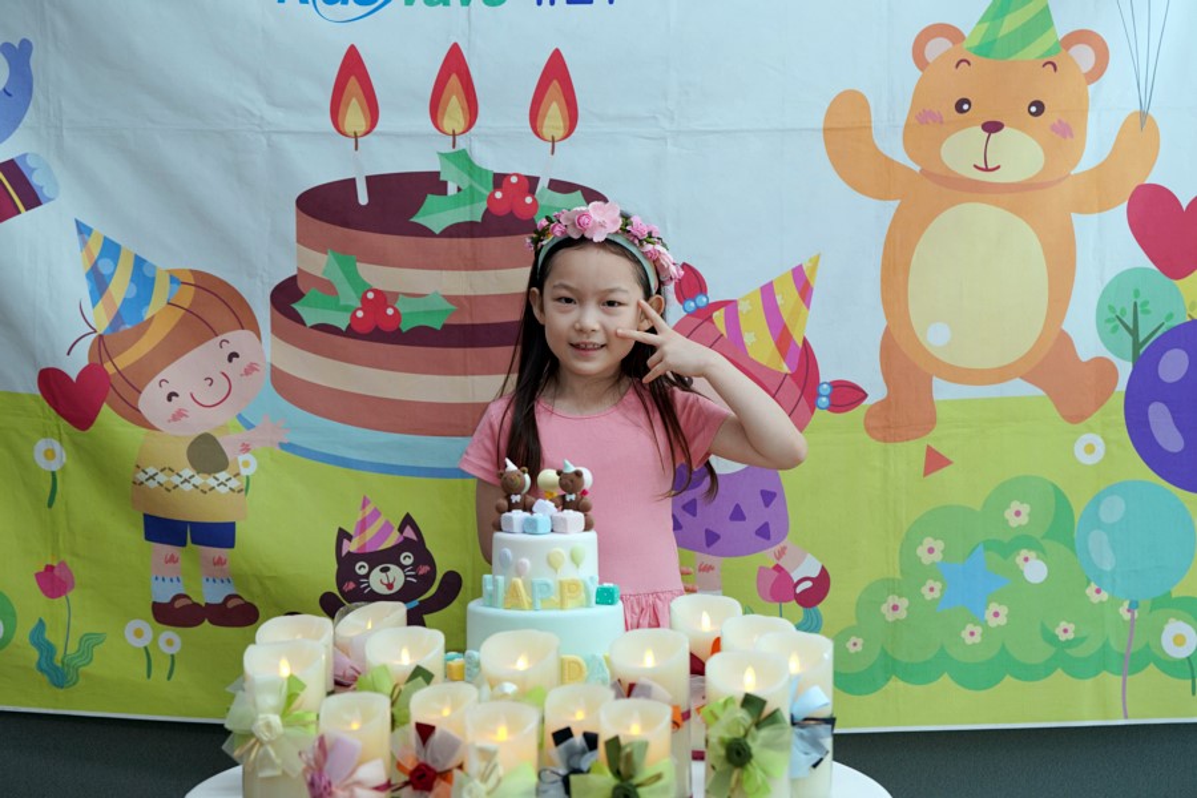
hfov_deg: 28.8
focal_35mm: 70
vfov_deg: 19.5
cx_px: 598
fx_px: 2327
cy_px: 399
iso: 320
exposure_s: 1/160
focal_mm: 70
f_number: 4
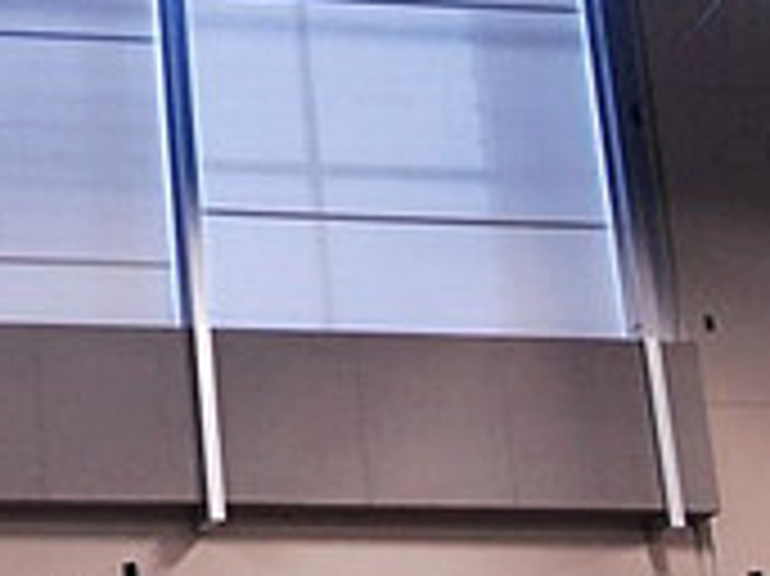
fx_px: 3268
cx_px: -54
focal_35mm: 147
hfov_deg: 13.2
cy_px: -137
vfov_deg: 9.9
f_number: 4.8
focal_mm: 30
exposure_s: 1/60
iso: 800
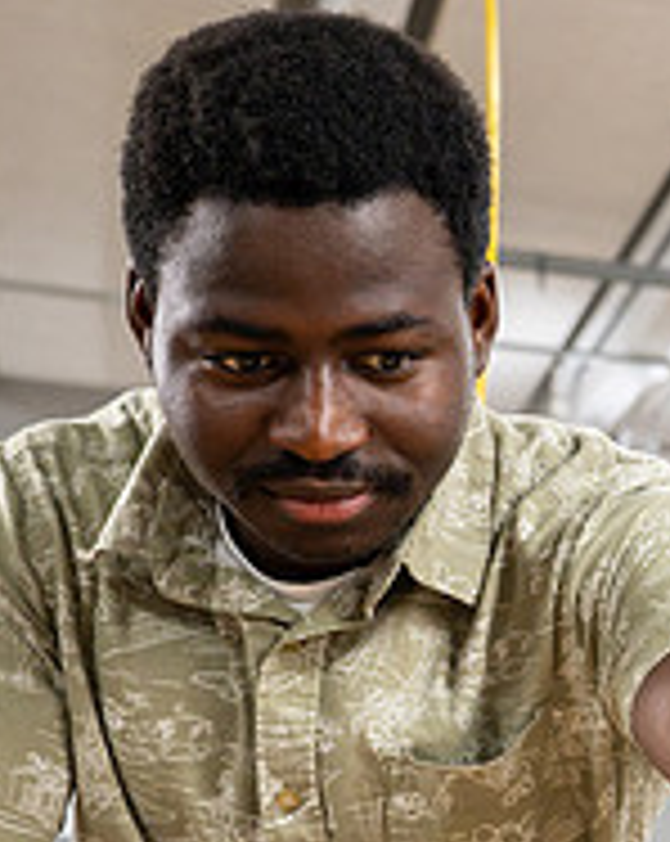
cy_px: 763
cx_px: 985
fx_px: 2410
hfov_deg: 14.8
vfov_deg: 19.4
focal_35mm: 97
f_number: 4
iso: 2500
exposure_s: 1/250
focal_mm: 31
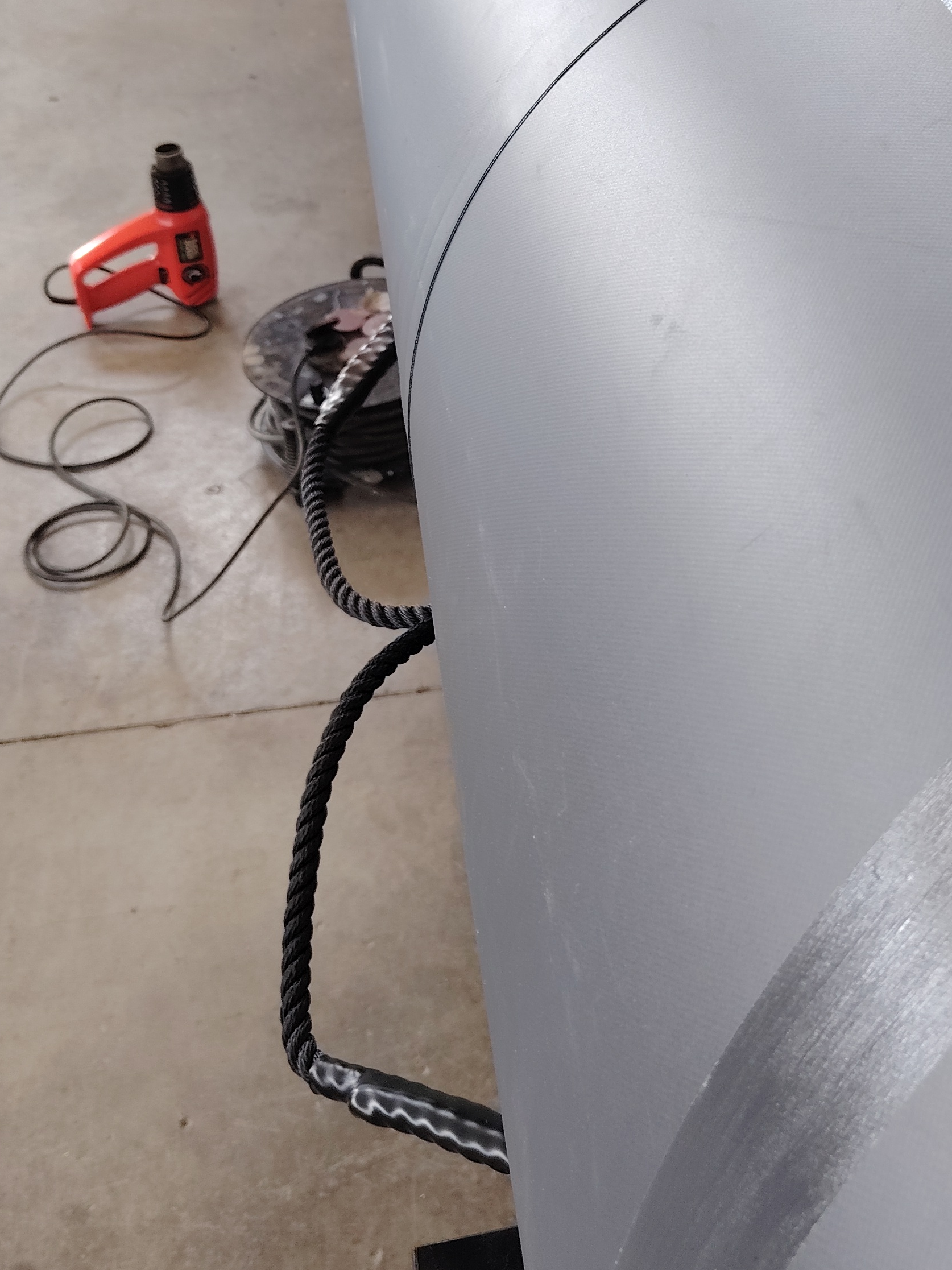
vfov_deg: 43.0
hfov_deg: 32.7
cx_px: 754
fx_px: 1577
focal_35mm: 43
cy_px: 384
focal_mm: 5.25
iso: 344
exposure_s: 1/33.3
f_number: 1.75
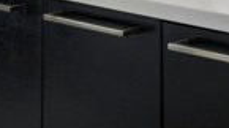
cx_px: 572
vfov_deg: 6.9
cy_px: -198
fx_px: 1000
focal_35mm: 165
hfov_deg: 10.8
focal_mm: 19
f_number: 8
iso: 200
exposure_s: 1/15
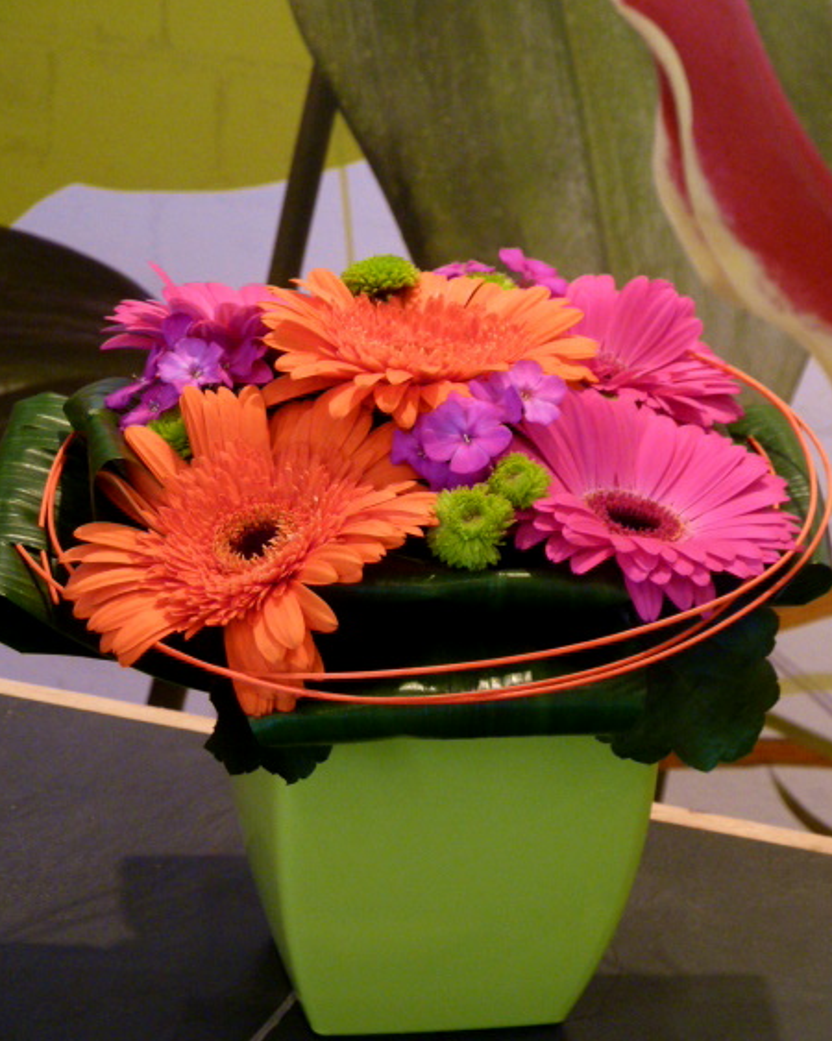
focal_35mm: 142
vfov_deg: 13.6
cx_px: 422
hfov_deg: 10.9
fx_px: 4373
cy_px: 538
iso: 400
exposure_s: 1/8
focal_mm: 21
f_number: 4.4
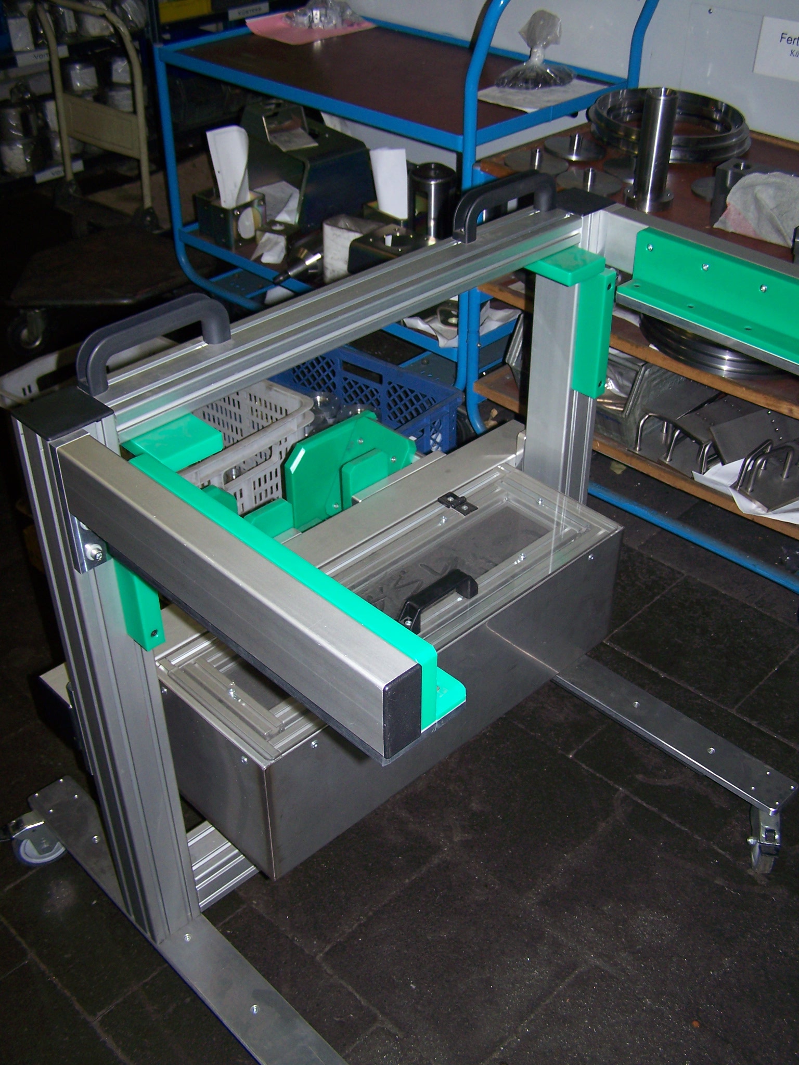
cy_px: 532
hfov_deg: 37.7
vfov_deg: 49.0
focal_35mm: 38
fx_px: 1169
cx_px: 400
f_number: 2.8
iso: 80
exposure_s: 1/60
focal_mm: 6.3
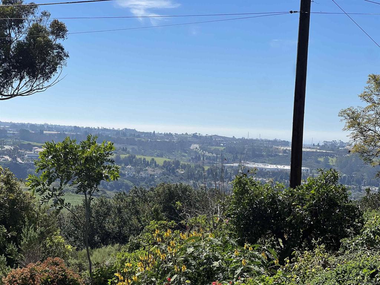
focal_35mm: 77
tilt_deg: -1.6
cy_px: 142
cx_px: 190
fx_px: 845
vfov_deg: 19.1
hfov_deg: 25.3
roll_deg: -3.2
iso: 32
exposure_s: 1/1277
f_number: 2.8
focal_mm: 9
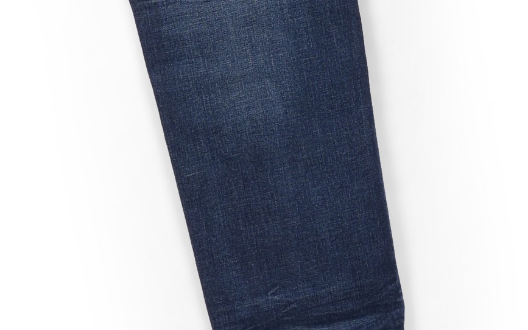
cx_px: -3
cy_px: -223
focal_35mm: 174
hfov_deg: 11.9
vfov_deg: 7.4
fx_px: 2504
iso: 100
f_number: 11
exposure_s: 1/200
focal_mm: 37
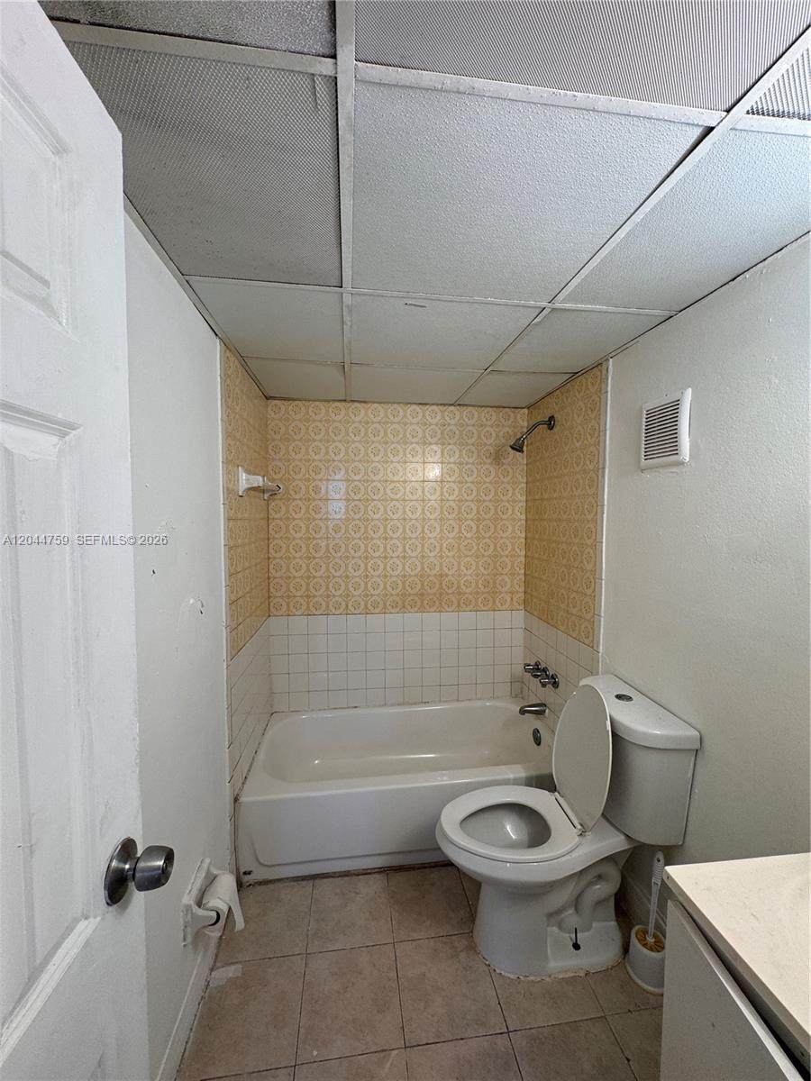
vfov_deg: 102.1
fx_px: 437
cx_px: 406
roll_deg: +0.7
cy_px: 540
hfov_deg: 85.7
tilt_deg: -3.1
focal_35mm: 14
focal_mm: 2.22
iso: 64
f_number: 2.2
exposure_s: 1/120
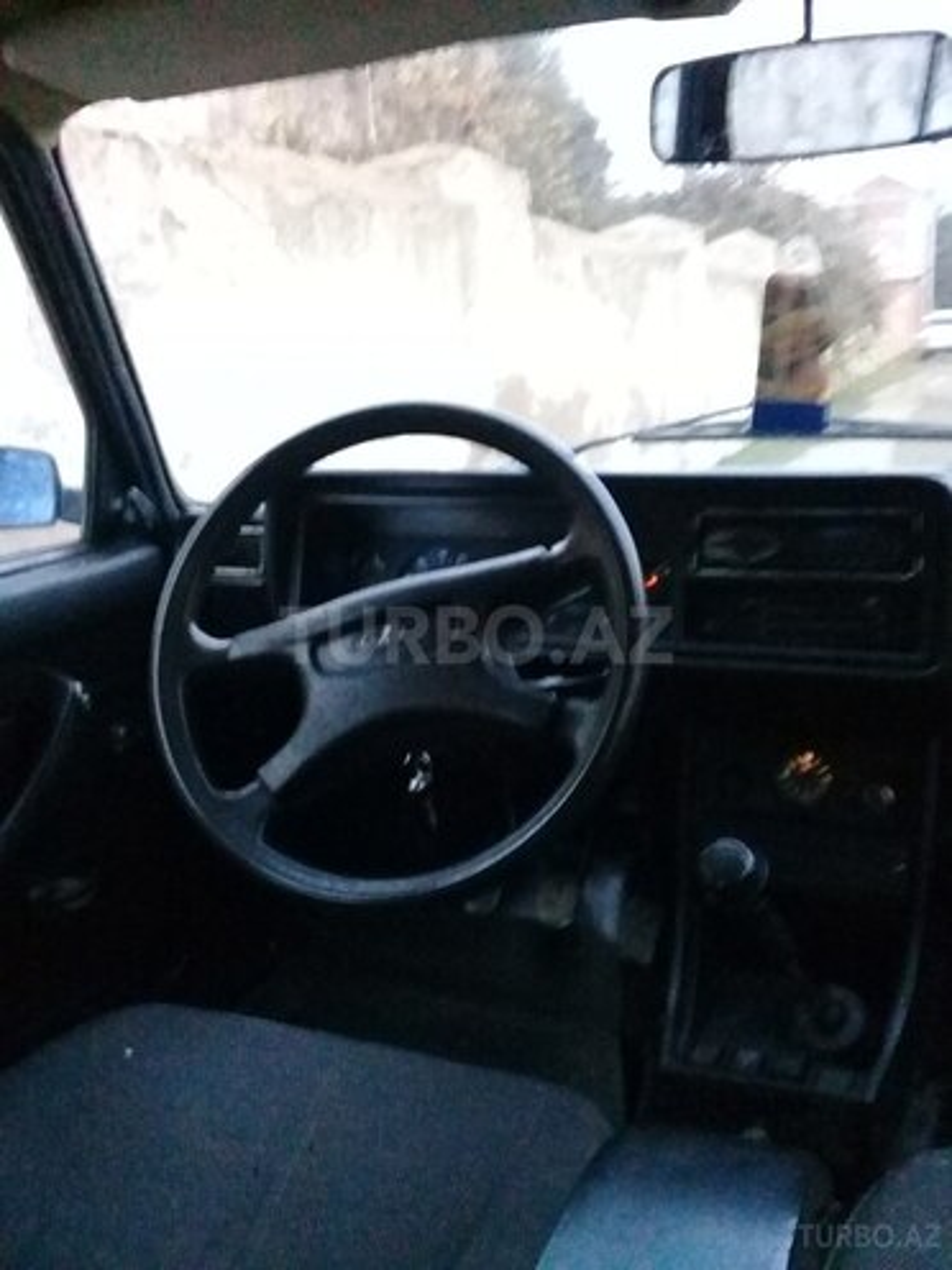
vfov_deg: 58.4
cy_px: 635
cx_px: 476
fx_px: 1137
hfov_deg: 45.4
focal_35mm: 31
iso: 1250
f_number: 2.2
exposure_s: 1/17
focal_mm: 3.3
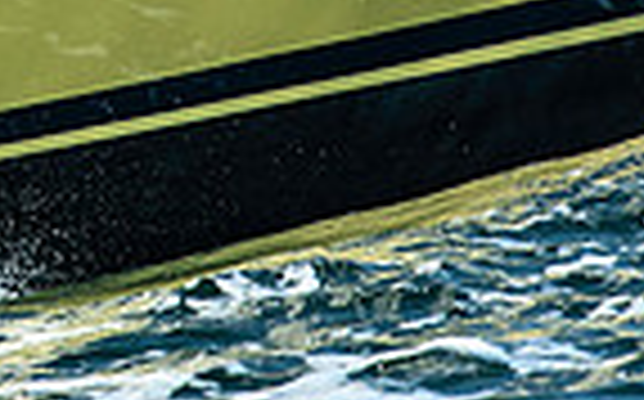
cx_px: -581
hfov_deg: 1.7
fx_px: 21790
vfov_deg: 1.1
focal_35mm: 1243
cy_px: -431
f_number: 5
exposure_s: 1/2000
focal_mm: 300
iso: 250
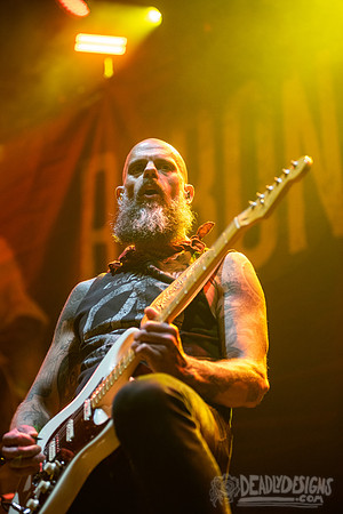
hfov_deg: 17.1
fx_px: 1143
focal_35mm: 80
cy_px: 257
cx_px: 172
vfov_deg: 25.4
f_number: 3.2
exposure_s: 1/400
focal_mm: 80
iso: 3200
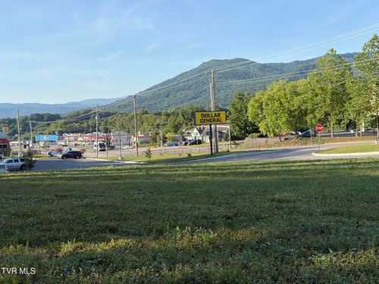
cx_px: 190
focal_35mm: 52
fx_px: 569
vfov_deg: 28.0
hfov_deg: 36.8
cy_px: 142
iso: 32
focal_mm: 5.96
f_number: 1.6
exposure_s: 1/1484
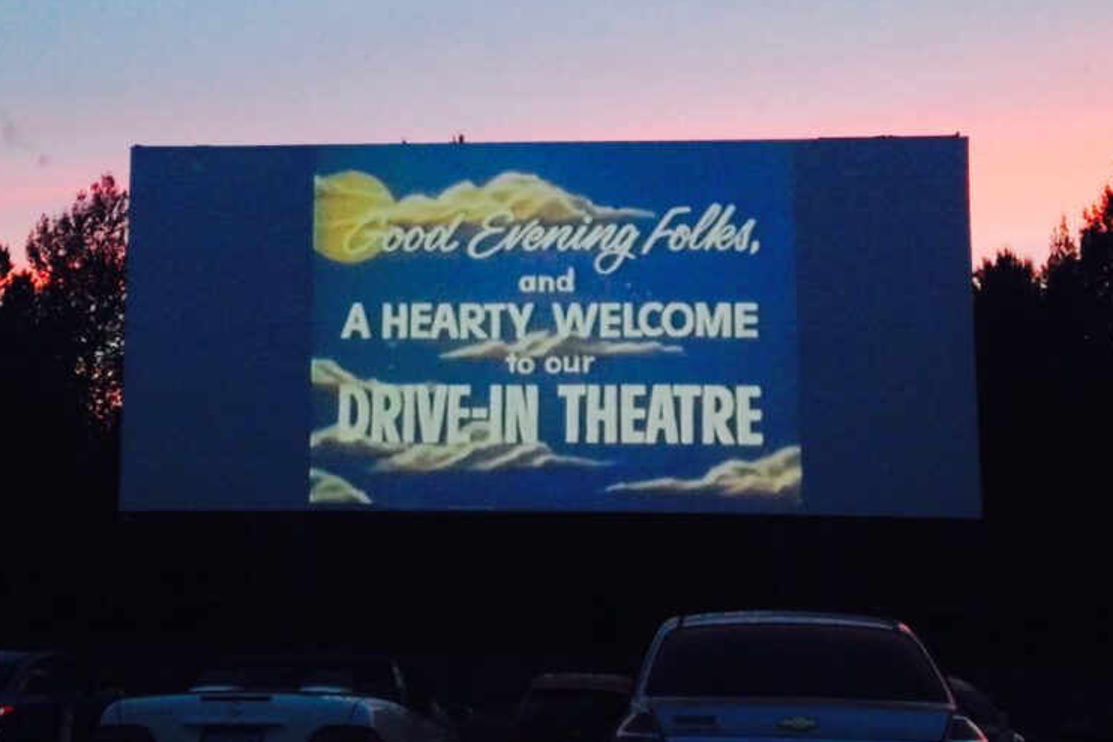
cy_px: 349
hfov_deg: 51.9
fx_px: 1144
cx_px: 532
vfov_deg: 35.9
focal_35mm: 37
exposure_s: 1/20
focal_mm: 4.12
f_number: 2.4
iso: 100
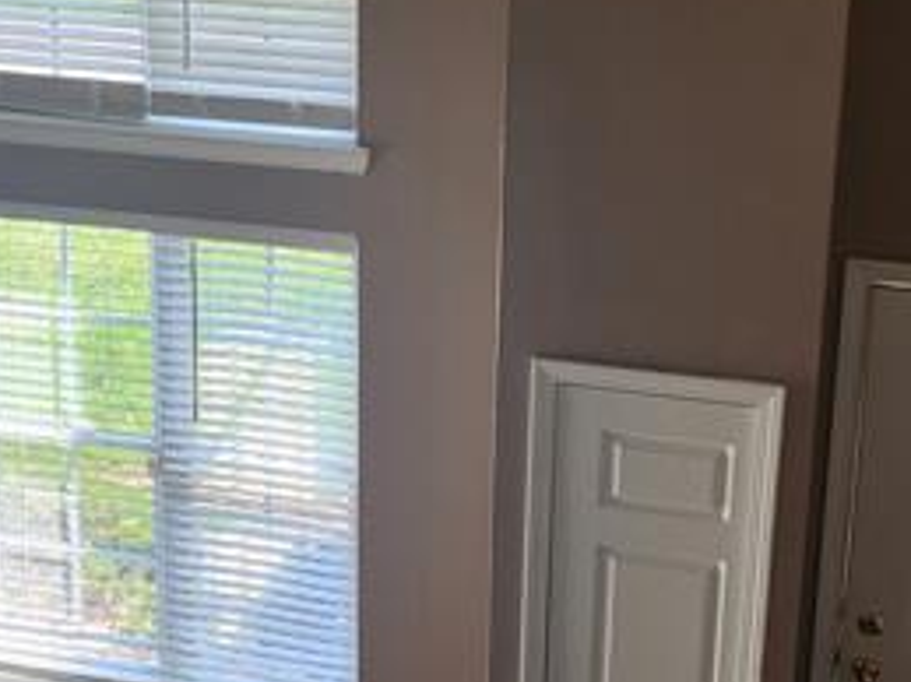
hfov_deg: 20.9
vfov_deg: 16.1
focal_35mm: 91
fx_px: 2394
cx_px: 39
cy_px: 176
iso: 64
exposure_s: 1/180
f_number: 1.8
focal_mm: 6.4
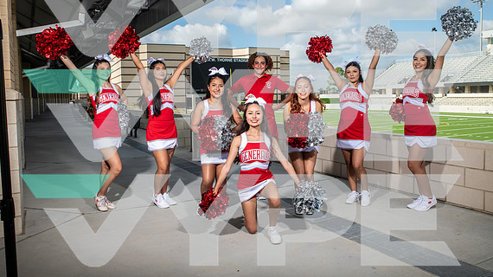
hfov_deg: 61.0
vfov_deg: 36.5
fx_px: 418
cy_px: 116
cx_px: 243
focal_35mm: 32
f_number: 7.1
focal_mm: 30
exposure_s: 1/320
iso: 100
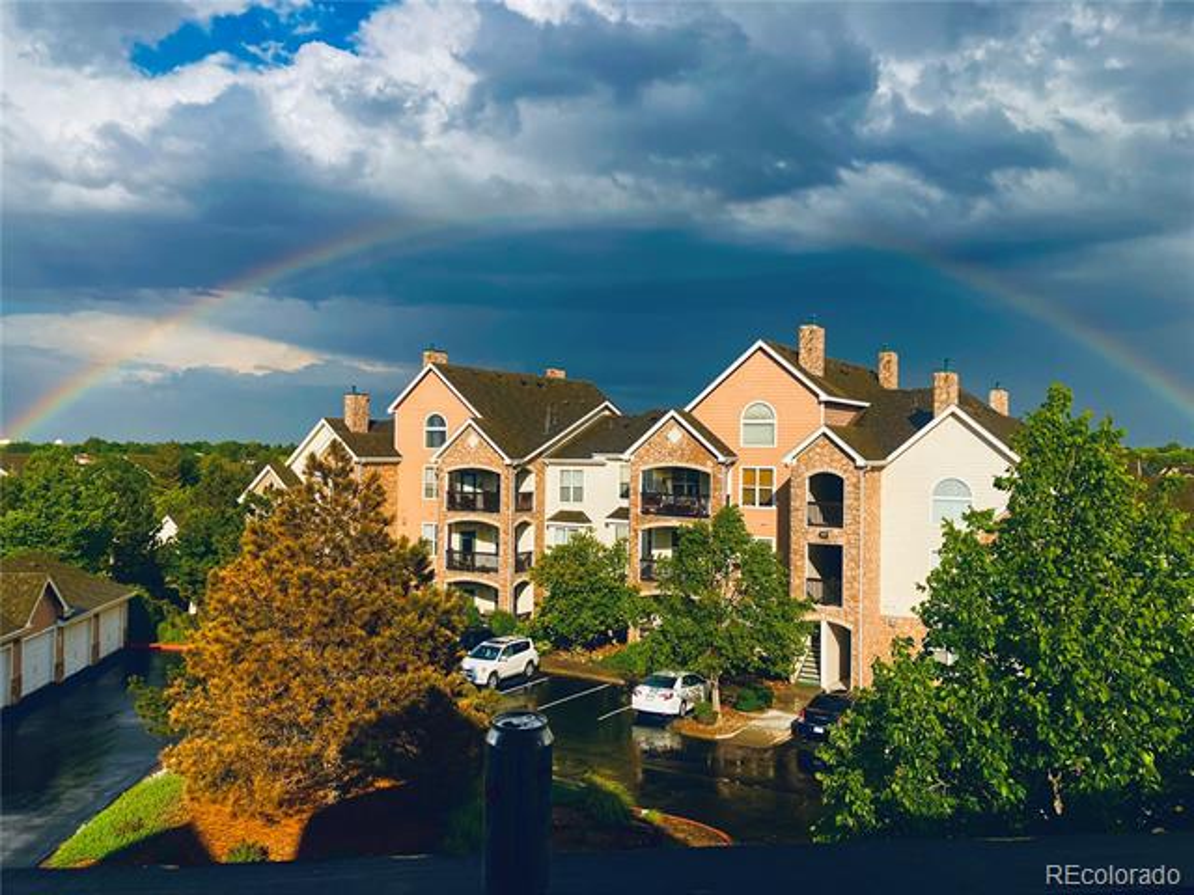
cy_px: 448
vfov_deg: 49.7
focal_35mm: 28
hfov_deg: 63.4
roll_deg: -1.1
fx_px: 966
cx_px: 597
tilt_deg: +0.9
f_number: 1.8
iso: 32
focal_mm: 3.99
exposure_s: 1/3472
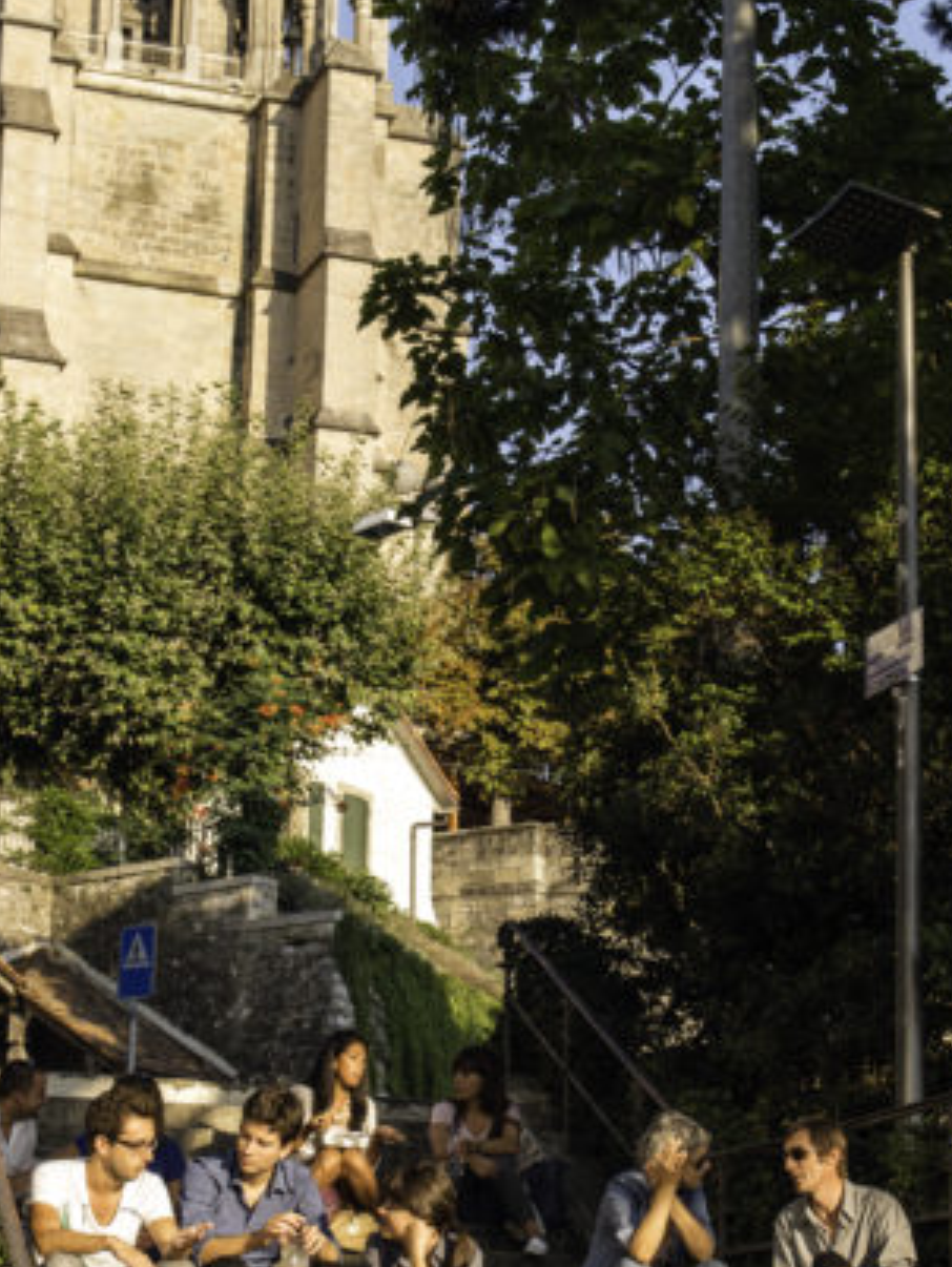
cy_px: 775
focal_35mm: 93
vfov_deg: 21.0
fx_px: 3407
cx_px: 537
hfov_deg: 15.9
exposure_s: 1/160
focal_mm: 38
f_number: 7.1
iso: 160
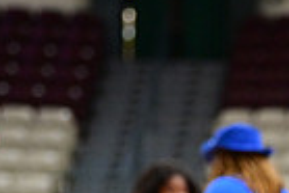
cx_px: 495
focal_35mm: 425
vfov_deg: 3.2
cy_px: 322
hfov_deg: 4.8
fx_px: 3415
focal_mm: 102
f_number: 3.2
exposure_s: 1/1000
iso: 6400
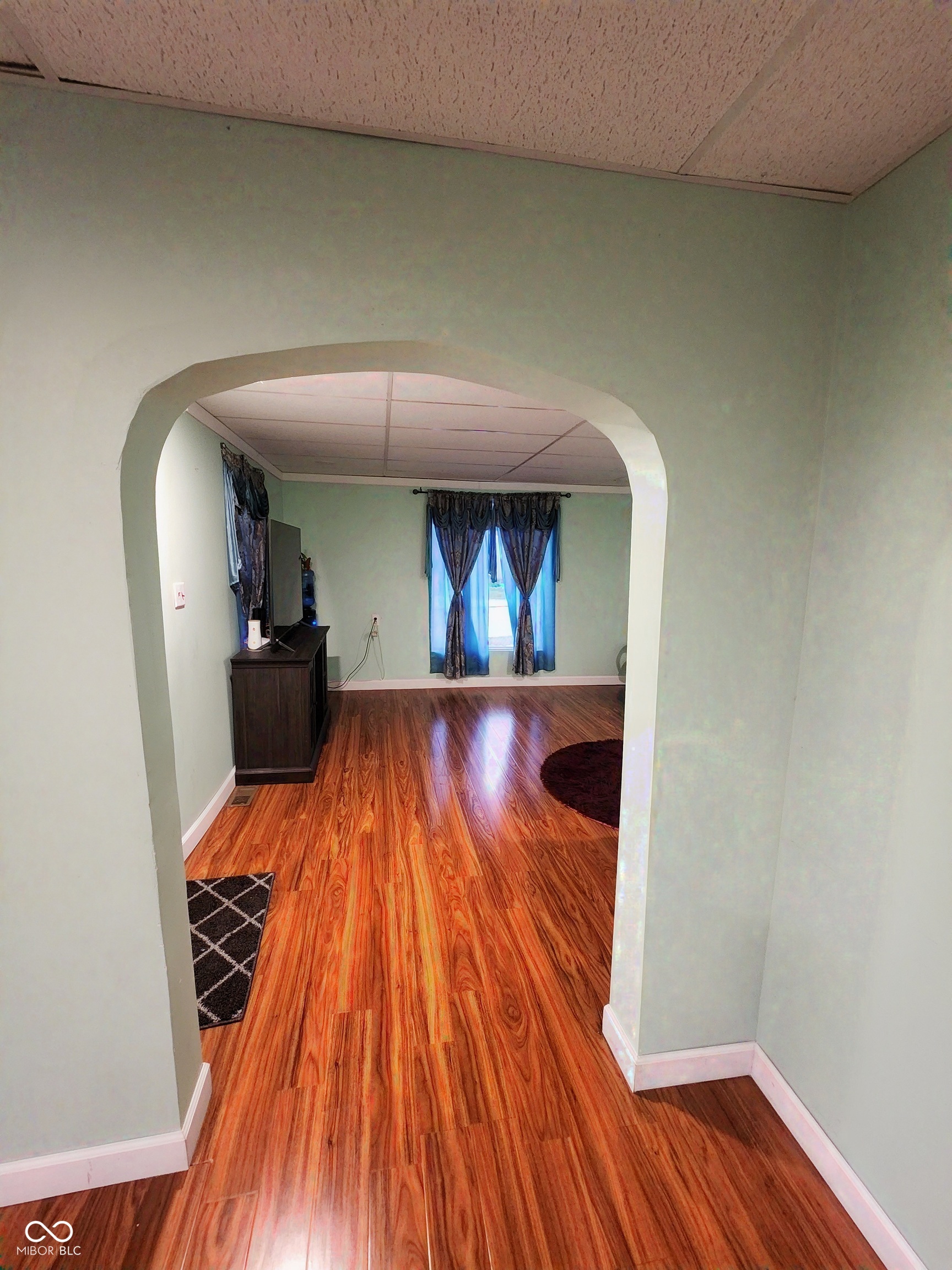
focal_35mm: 13
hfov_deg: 89.9
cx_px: 476
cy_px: 635
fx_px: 477
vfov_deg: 106.2
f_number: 2.2
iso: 640
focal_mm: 2.2
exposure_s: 1/30
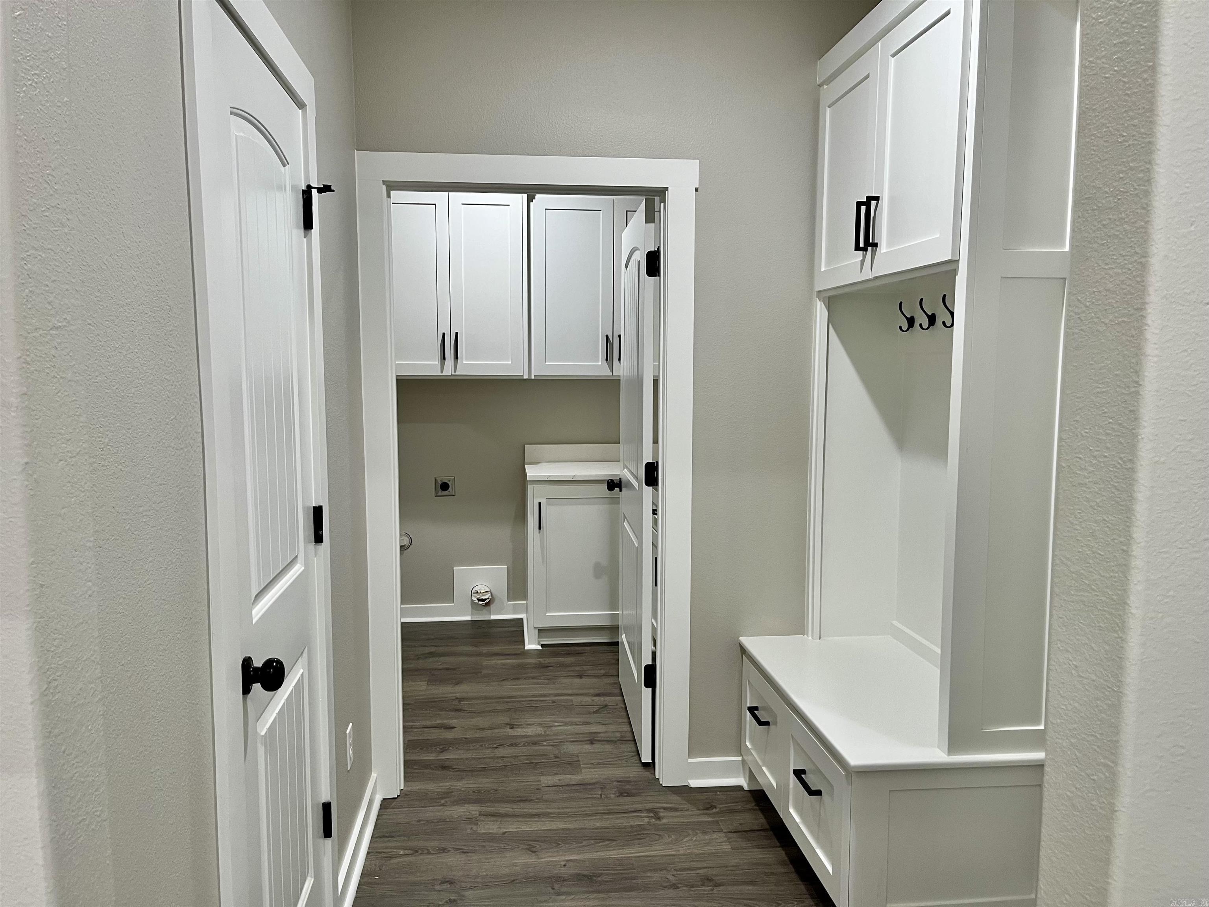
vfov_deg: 53.1
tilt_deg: -5.5
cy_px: 454
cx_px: 604
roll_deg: +0.5
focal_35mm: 26
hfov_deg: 67.3
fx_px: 908
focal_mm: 5.1
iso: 80
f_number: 1.6
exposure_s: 1/60
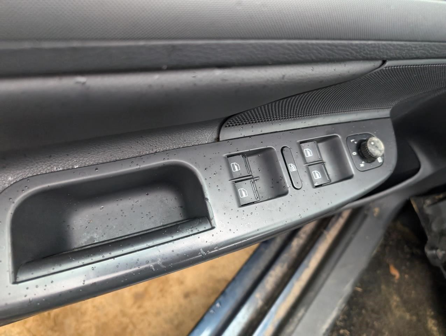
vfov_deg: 56.9
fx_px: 310
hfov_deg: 71.5
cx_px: 223
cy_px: 168
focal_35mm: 24
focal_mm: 6.9
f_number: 1.68
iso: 1353
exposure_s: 1/536
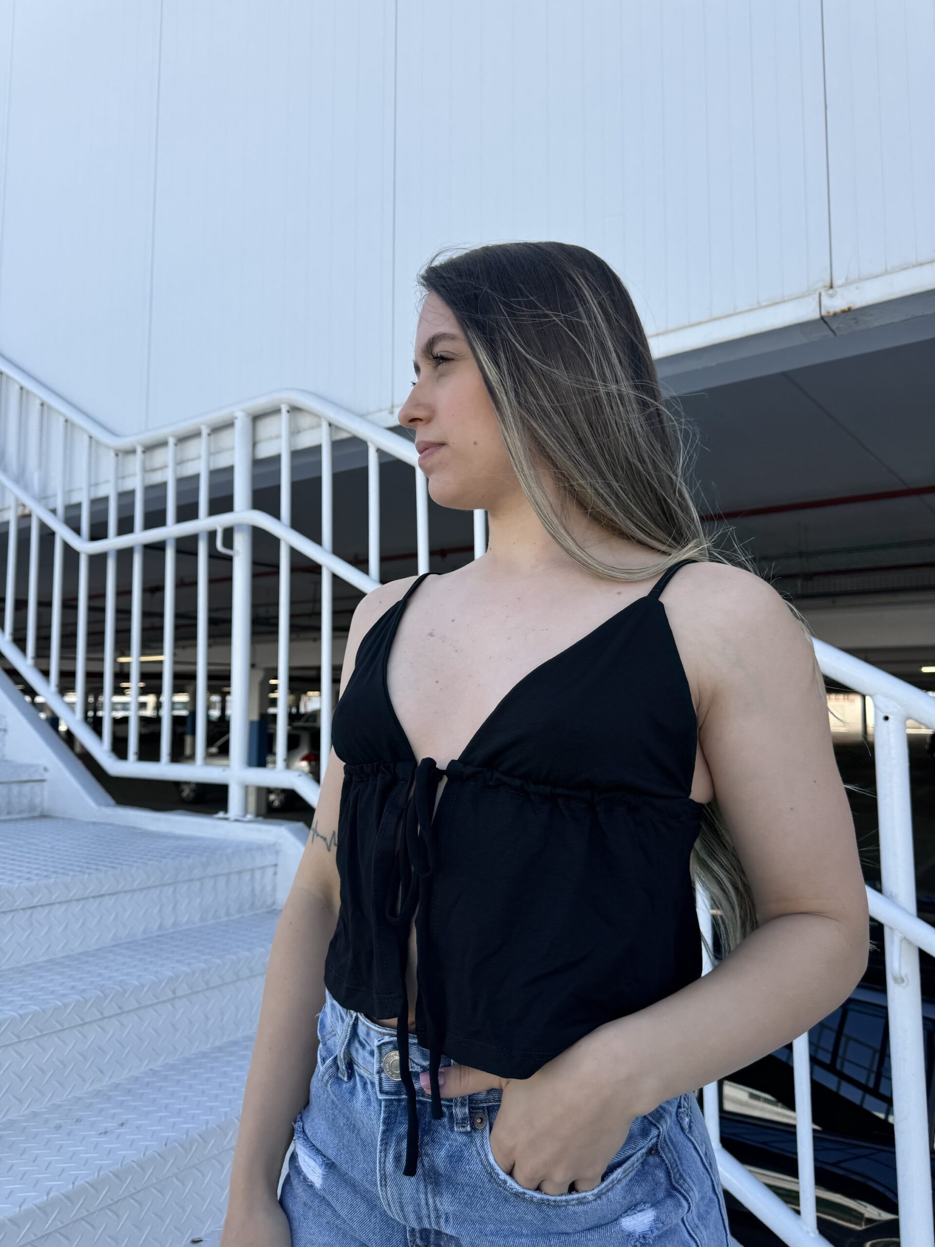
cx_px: 468
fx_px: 864
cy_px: 624
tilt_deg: +4.3
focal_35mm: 24
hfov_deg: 56.8
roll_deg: +0.1
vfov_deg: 71.6
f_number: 1.78
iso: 80
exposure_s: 1/1339
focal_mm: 6.76
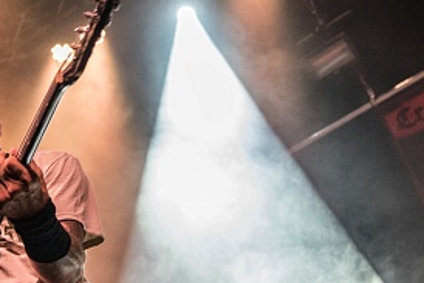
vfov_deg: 10.9
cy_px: 169
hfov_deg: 16.2
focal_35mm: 126
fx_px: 1485
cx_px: 178
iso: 1600
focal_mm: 48
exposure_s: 1/100
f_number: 4.5
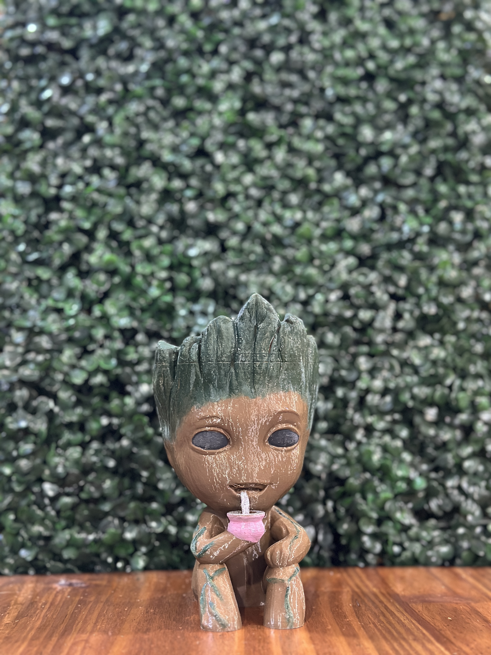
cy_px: 328
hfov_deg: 30.3
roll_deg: -0.2
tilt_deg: +5.0
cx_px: 246
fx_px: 908
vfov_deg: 39.7
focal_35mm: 48
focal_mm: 6.86
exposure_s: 1/33
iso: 640
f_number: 1.78
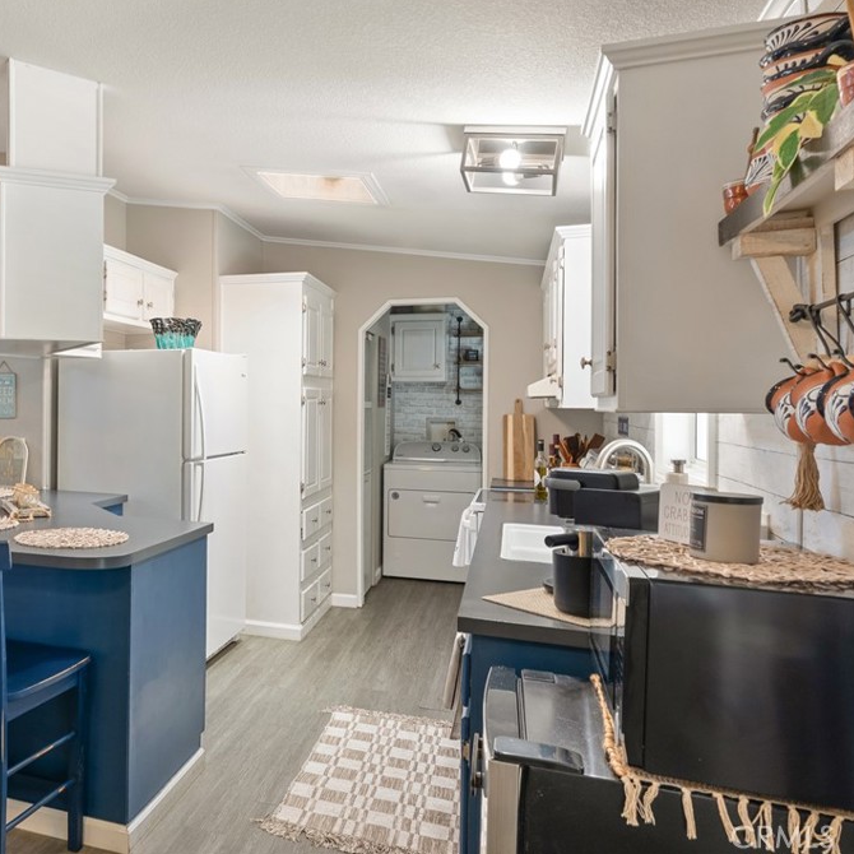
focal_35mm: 26
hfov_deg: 57.7
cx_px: 209
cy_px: 420
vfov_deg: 60.9
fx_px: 726
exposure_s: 1/1.67
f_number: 9
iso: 320
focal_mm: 20
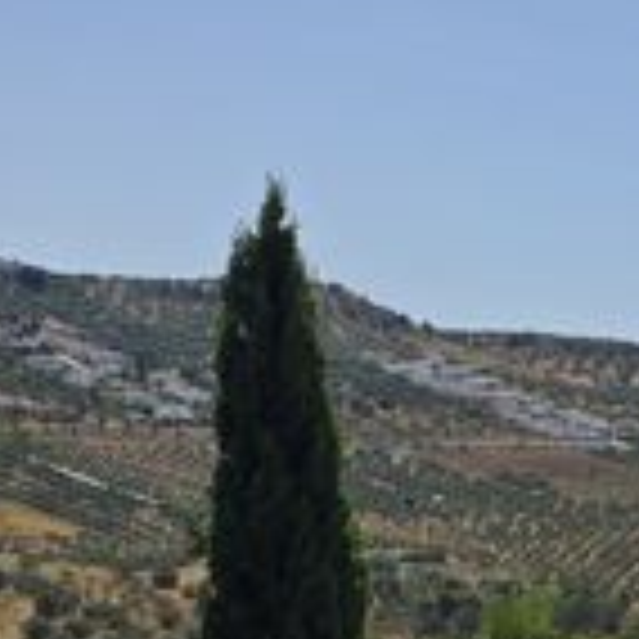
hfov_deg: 16.3
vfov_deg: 16.7
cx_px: 844
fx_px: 2109
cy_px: 706
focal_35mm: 101
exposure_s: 1/1601
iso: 12
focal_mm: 6.3
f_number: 1.7
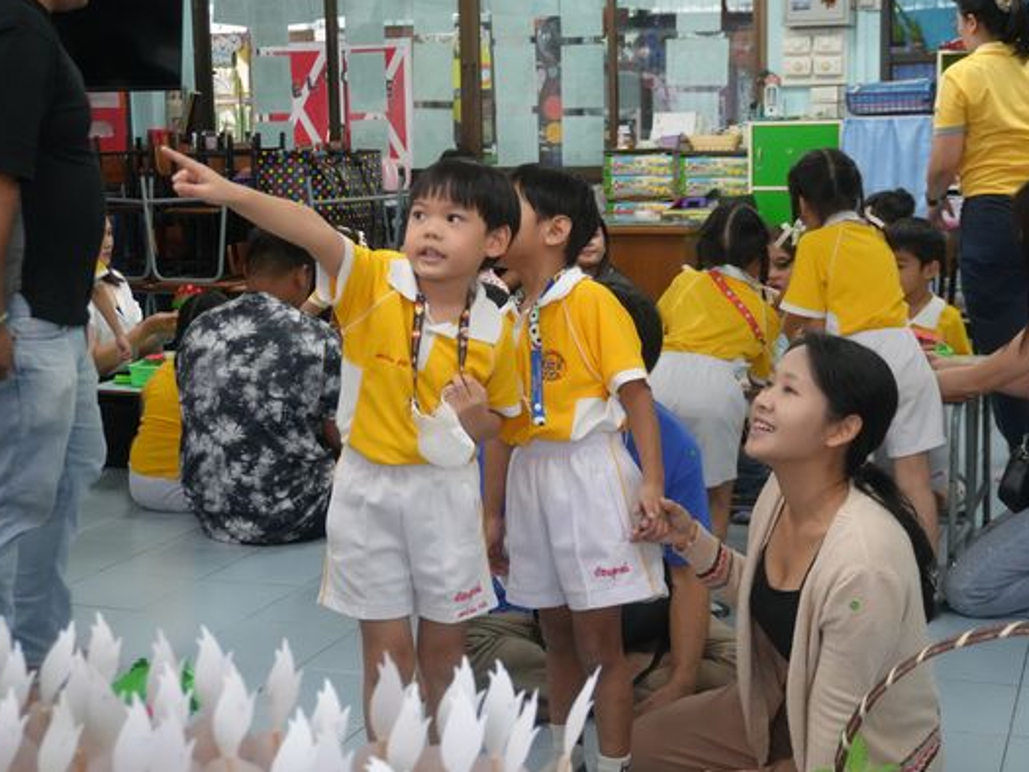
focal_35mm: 56
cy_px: 386
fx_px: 1665
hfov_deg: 34.3
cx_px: 563
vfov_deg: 26.1
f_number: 5
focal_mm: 34
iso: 3200
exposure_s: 1/160
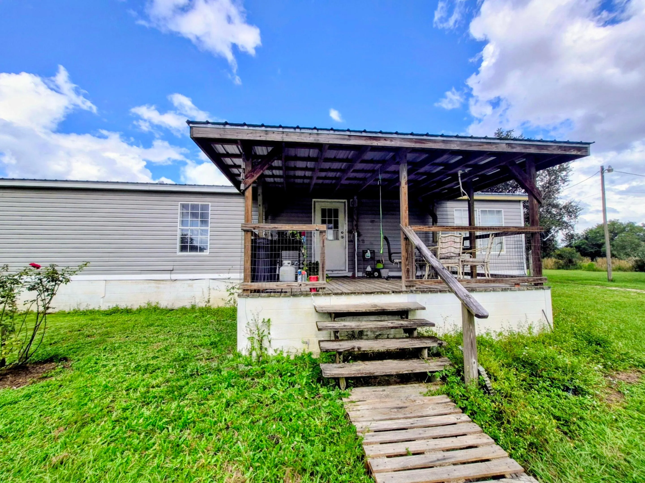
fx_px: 242
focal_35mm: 13
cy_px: 242
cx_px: 322
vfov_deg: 89.9
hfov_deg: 106.2
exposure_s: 1/1740
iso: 40
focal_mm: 1.74
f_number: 2.2
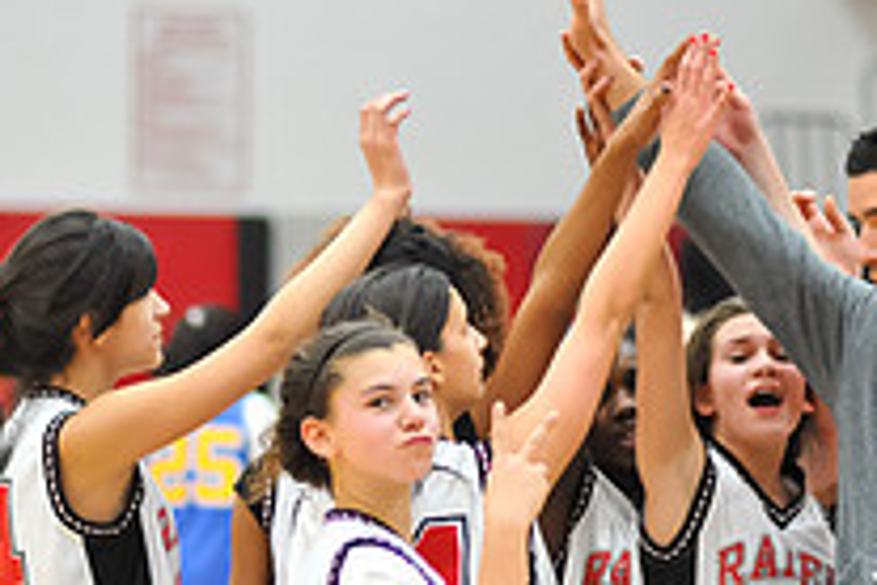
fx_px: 5797
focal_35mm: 238
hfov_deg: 8.6
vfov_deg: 5.8
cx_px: 805
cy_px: 420
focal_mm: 85
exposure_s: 1/500
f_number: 2
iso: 2200
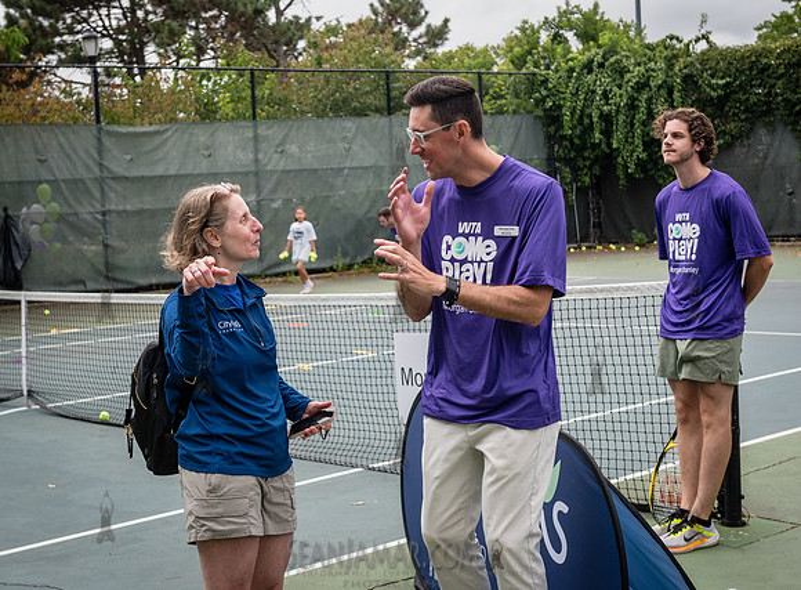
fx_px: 1384
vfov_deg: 24.0
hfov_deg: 32.2
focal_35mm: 60
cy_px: 270
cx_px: 322
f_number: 5
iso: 1000
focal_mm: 52
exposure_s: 1/1000
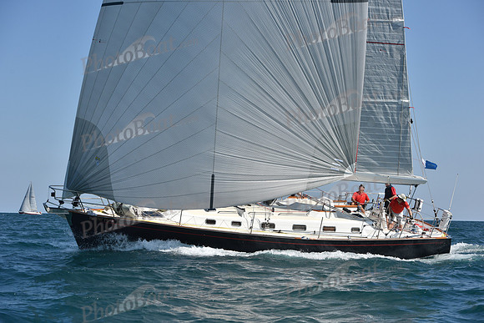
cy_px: 162
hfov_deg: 28.8
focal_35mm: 70
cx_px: 242
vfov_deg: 19.5
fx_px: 941
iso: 250
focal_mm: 70
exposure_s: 1/1600
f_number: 7.1
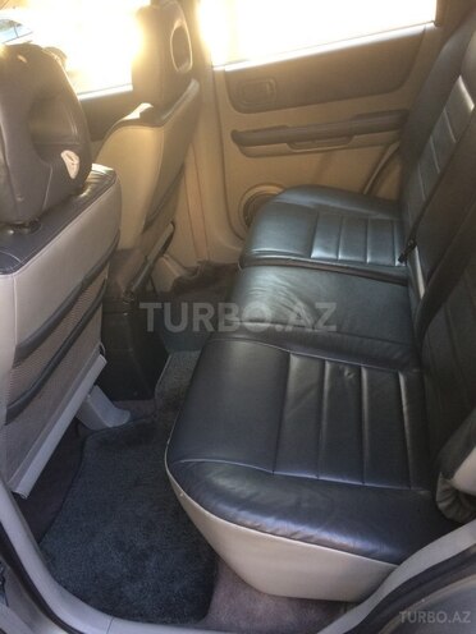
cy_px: 317
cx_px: 238
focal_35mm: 29
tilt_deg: -33.2
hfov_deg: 48.2
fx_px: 532
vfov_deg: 61.7
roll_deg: +14.9
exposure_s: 1/33
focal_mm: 4.15
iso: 64
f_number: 2.2
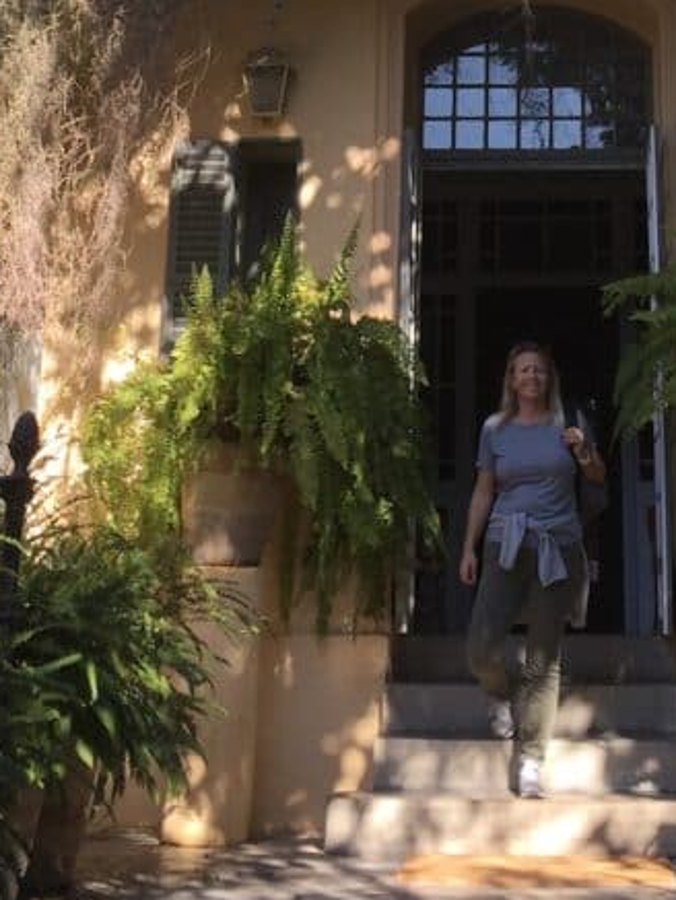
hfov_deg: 21.4
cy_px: -2
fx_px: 1770
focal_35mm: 68
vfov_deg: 27.0
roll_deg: -1.2
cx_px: 505
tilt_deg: +19.0
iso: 32
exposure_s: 1/488
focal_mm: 4.15
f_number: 2.2
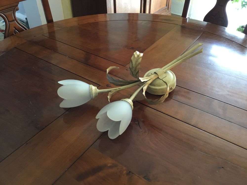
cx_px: 124
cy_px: 92
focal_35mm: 31
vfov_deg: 45.4
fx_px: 221
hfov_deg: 58.4
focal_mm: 3.3
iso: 160
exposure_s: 1/33
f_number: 2.4
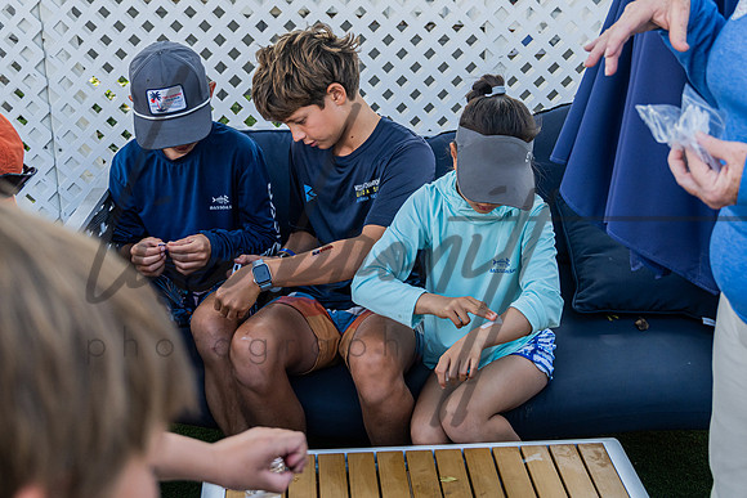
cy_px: 207
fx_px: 1228
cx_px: 420
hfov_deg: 33.8
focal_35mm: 59
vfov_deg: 22.9
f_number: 5
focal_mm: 43
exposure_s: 1/1000
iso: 320
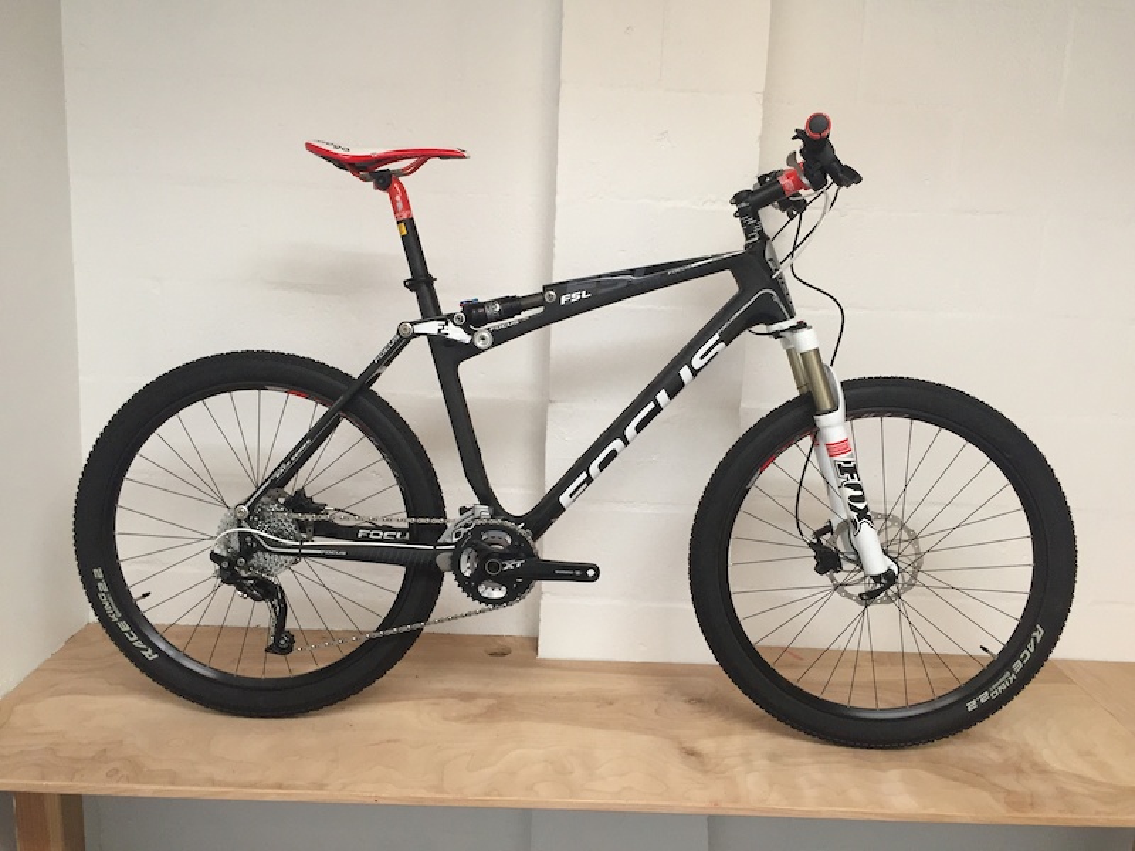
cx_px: 568
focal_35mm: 29
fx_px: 951
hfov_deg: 61.7
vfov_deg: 48.2
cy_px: 426
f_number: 2.2
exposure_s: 1/30
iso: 160
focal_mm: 4.15
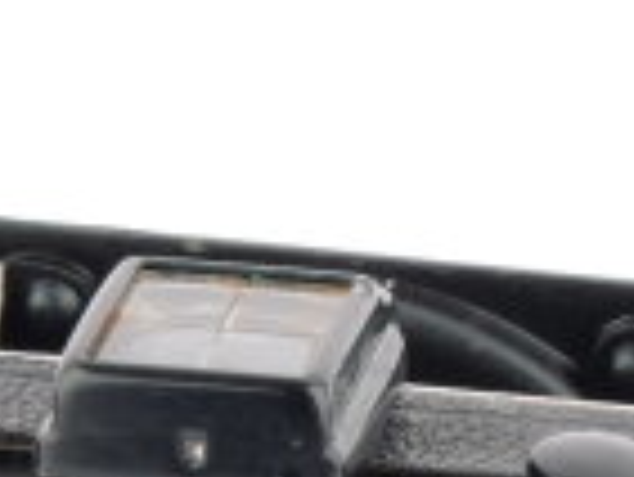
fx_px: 8560
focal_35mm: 467
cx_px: -243
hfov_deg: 4.2
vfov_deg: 3.2
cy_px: 806
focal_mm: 55
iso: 160
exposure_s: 1/250
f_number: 13
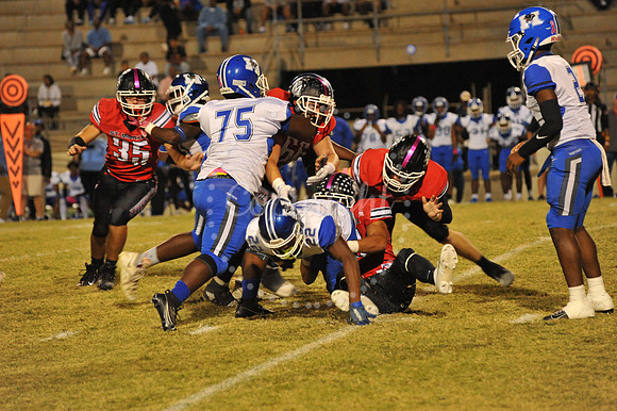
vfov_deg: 6.9
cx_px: 308
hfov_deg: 10.3
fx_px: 3426
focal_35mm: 200
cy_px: 206
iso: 5000
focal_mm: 200
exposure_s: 1/200
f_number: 5.6
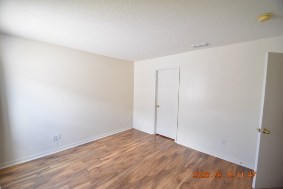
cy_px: 94
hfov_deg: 100.4
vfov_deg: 77.3
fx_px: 118
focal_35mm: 15
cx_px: 142
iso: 800
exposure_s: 1/125
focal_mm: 10
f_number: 3.5
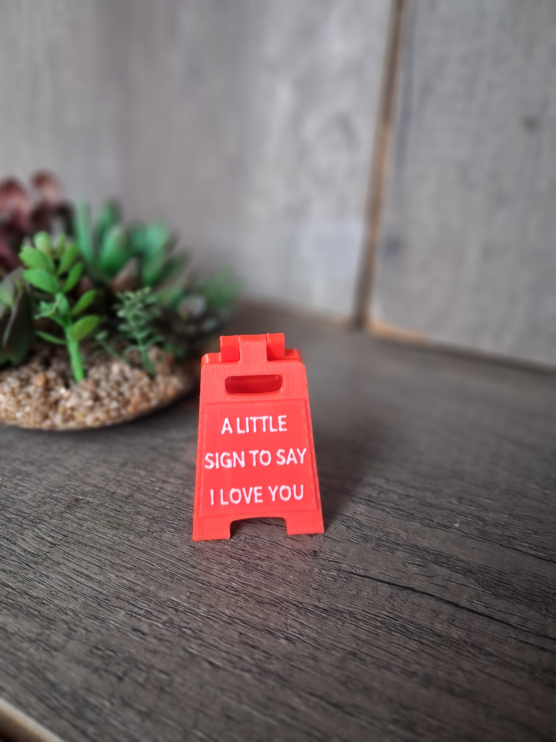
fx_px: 578
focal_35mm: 27
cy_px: 371
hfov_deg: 51.4
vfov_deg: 65.3
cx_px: 278
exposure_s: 1/50
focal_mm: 4
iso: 250
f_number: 1.8
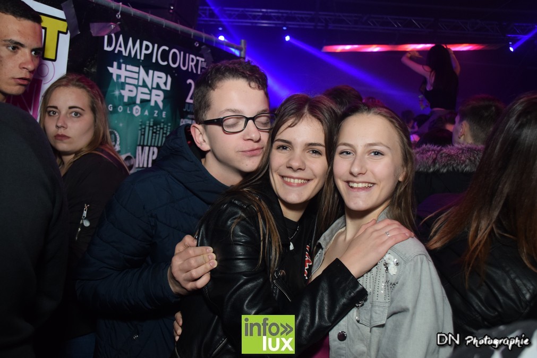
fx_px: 492
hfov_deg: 57.2
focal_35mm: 33
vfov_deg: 40.0
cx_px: 268
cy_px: 179
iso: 1600
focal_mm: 22
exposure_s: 1/50
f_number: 3.8
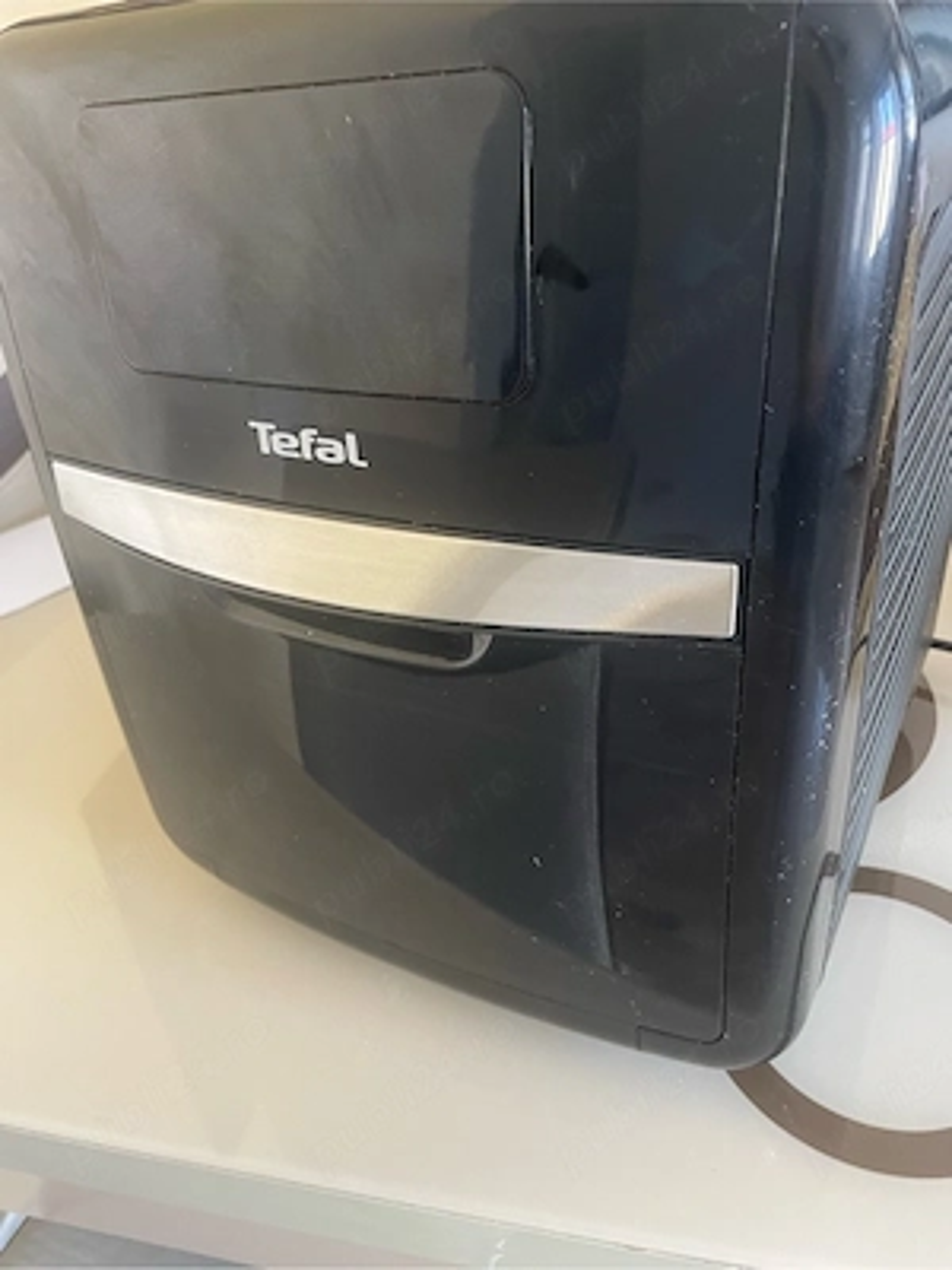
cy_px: 635
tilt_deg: -31.7
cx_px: 476
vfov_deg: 67.3
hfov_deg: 53.1
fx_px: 953
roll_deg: +8.1
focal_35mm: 26
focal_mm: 4.2
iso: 400
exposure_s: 1/60
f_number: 1.6
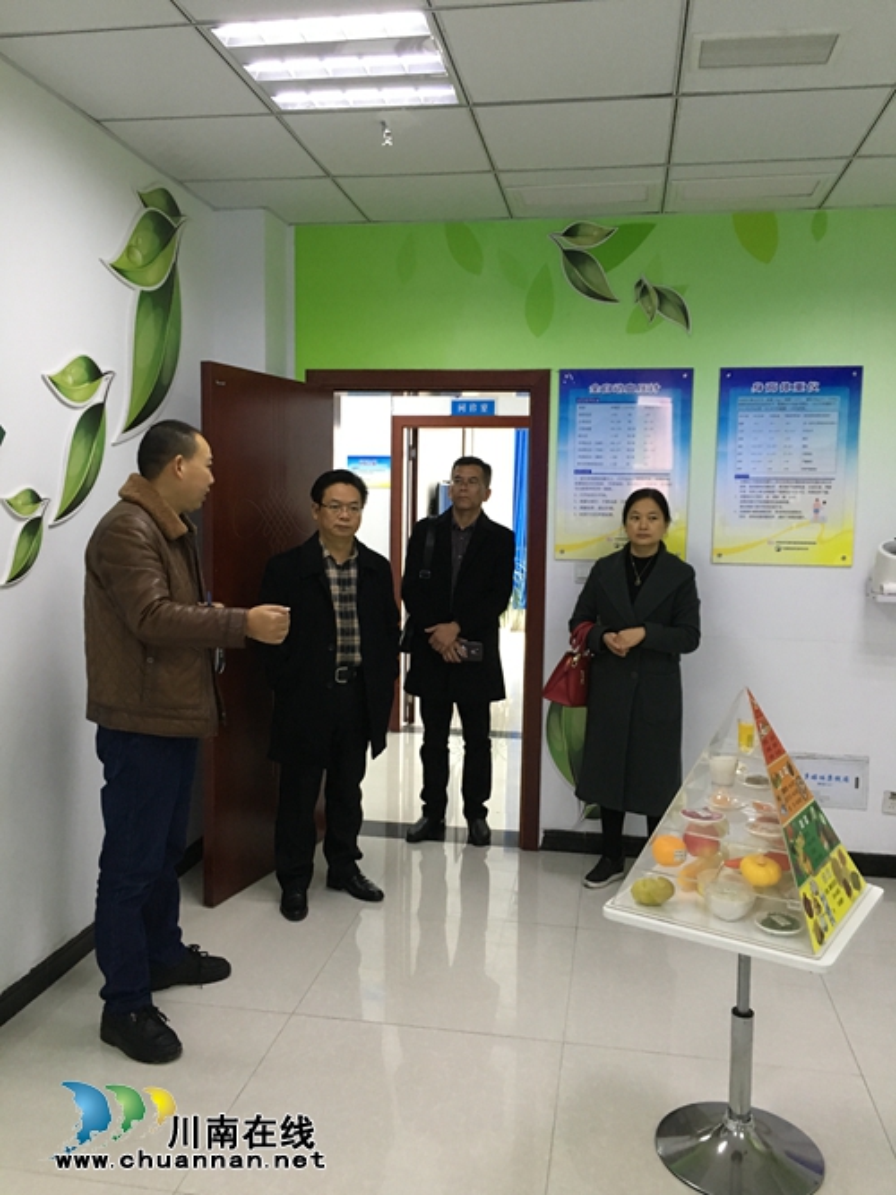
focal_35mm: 29
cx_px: 448
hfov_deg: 48.2
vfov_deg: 61.7
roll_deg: -1.1
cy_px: 598
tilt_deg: -5.3
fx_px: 1001
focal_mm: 4.15
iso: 200
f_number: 2.2
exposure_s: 1/33
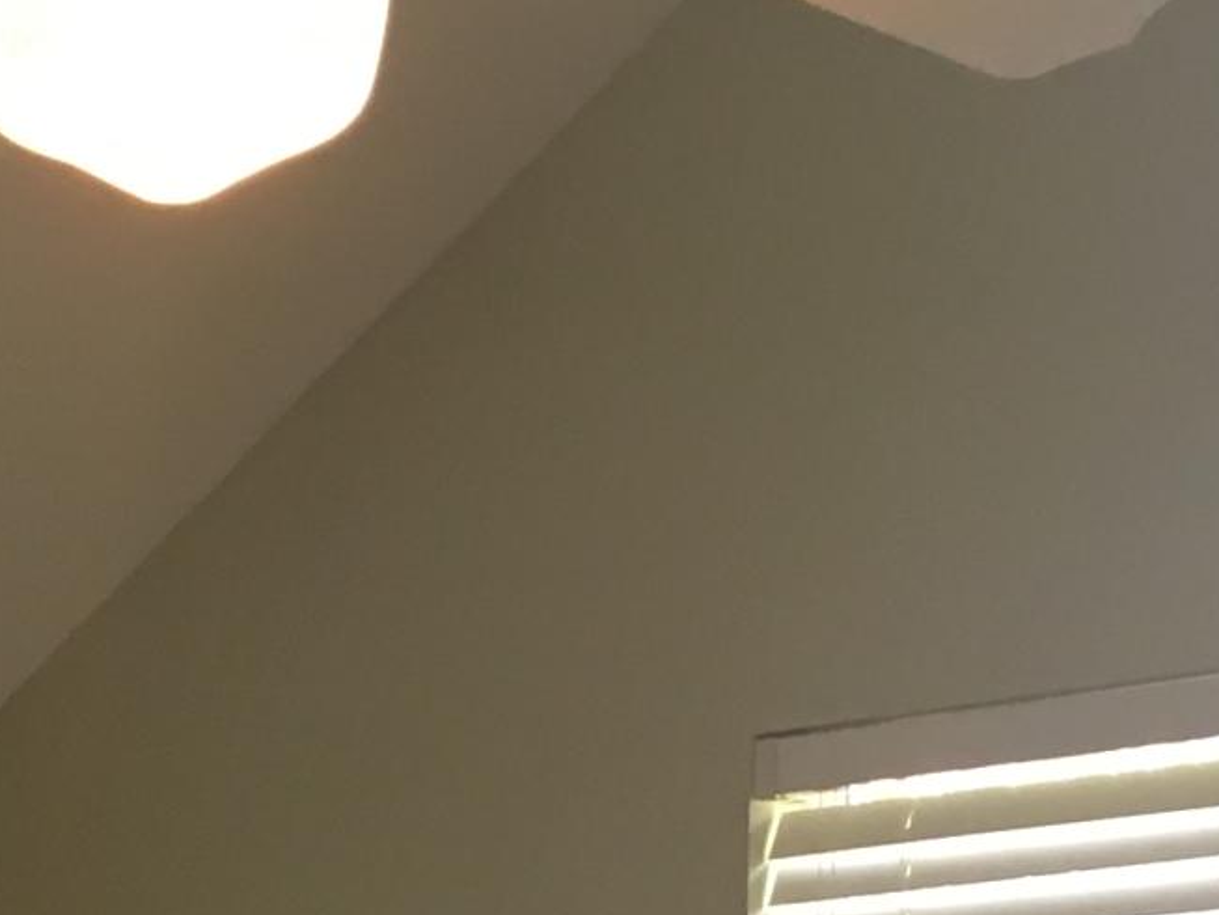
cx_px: 129
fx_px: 4685
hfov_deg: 14.7
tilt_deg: -6.0
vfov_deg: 10.0
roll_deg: +1.3
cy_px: 2035
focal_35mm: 133
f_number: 2.2
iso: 32
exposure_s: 1/30
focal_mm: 4.15
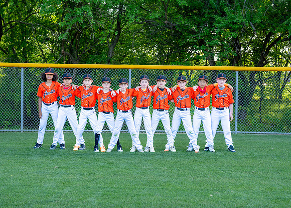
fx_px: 464
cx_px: 138
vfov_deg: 25.3
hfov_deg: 34.8
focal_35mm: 56
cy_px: 111
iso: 200
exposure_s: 1/400
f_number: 2.8
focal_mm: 50
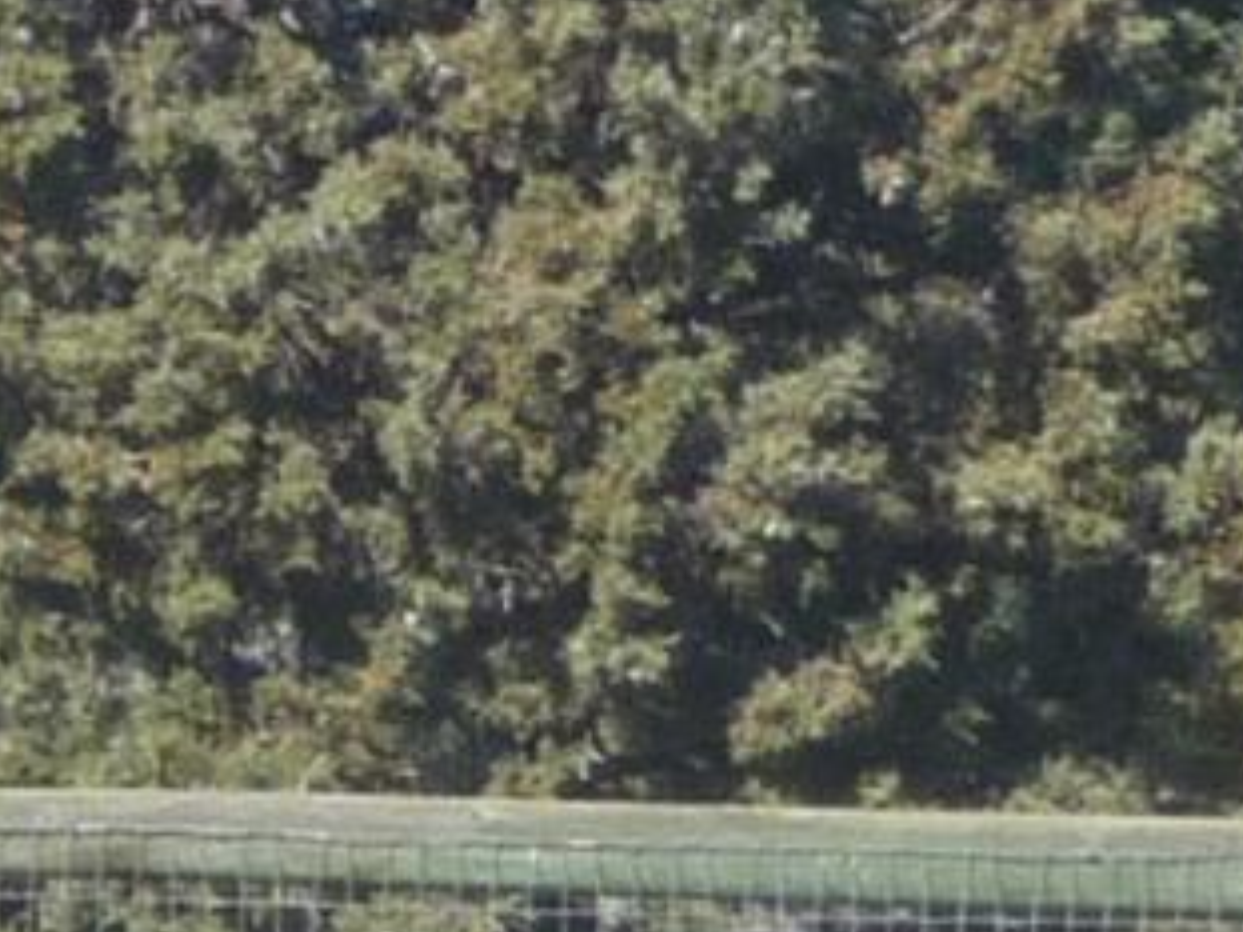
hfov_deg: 2.7
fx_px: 25808
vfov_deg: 2.1
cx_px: -879
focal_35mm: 719
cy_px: 824
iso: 100
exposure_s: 1/500
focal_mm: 15.2
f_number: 4.7
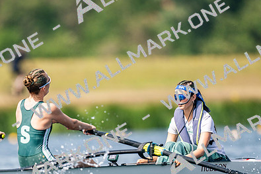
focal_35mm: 882
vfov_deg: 1.6
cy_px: 121
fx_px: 6392
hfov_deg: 2.3
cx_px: 112
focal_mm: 600
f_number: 4
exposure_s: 1/2500
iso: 180
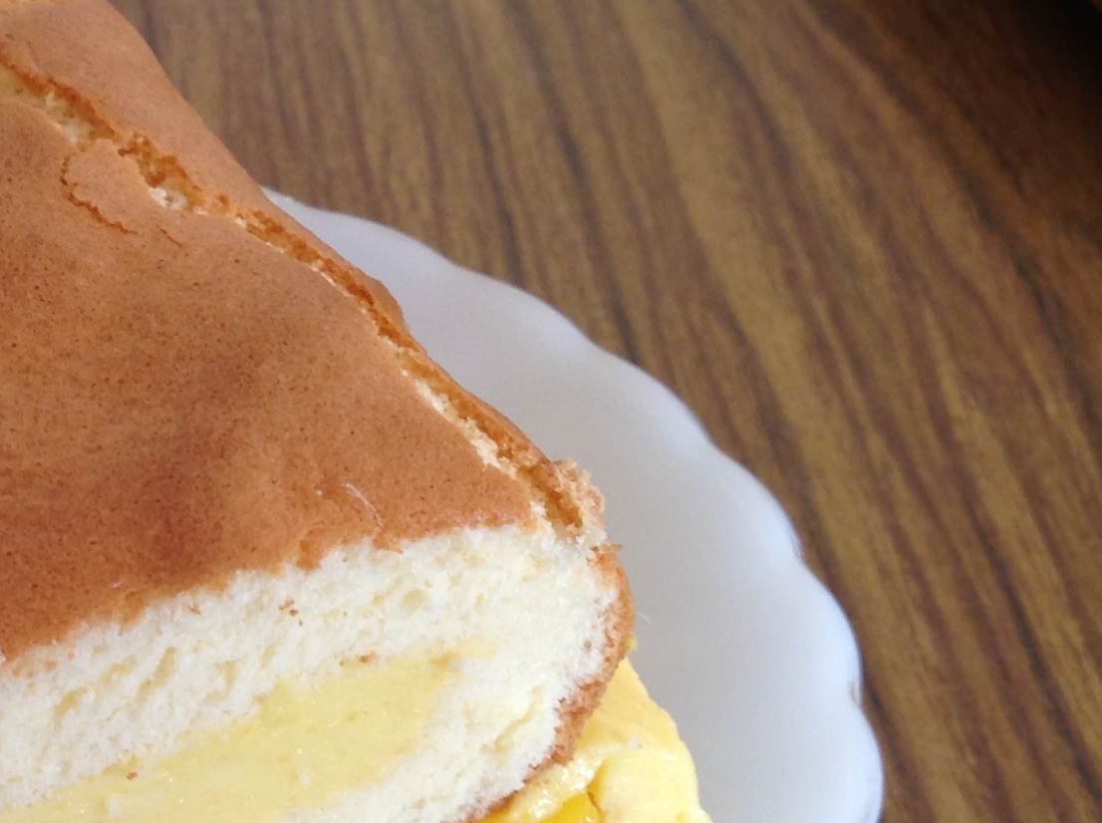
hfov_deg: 22.2
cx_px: -183
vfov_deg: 17.6
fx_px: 2607
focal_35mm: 82
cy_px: 758
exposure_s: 1/15
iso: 50
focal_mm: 4.28
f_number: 2.4
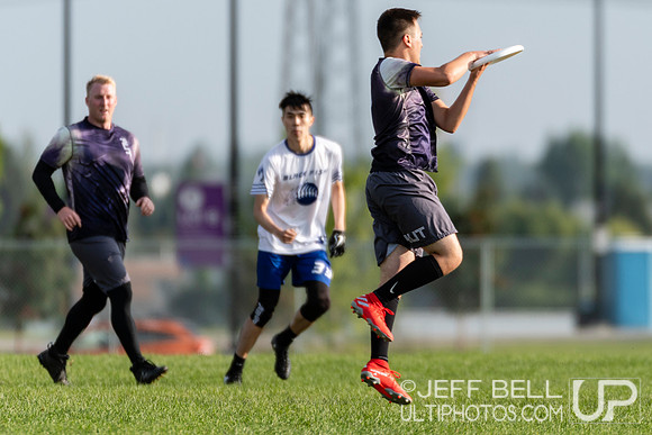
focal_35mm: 854
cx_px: 417
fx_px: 15468
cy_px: 199
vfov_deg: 1.6
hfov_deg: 2.4
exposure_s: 1/1000
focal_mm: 400
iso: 140
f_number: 4
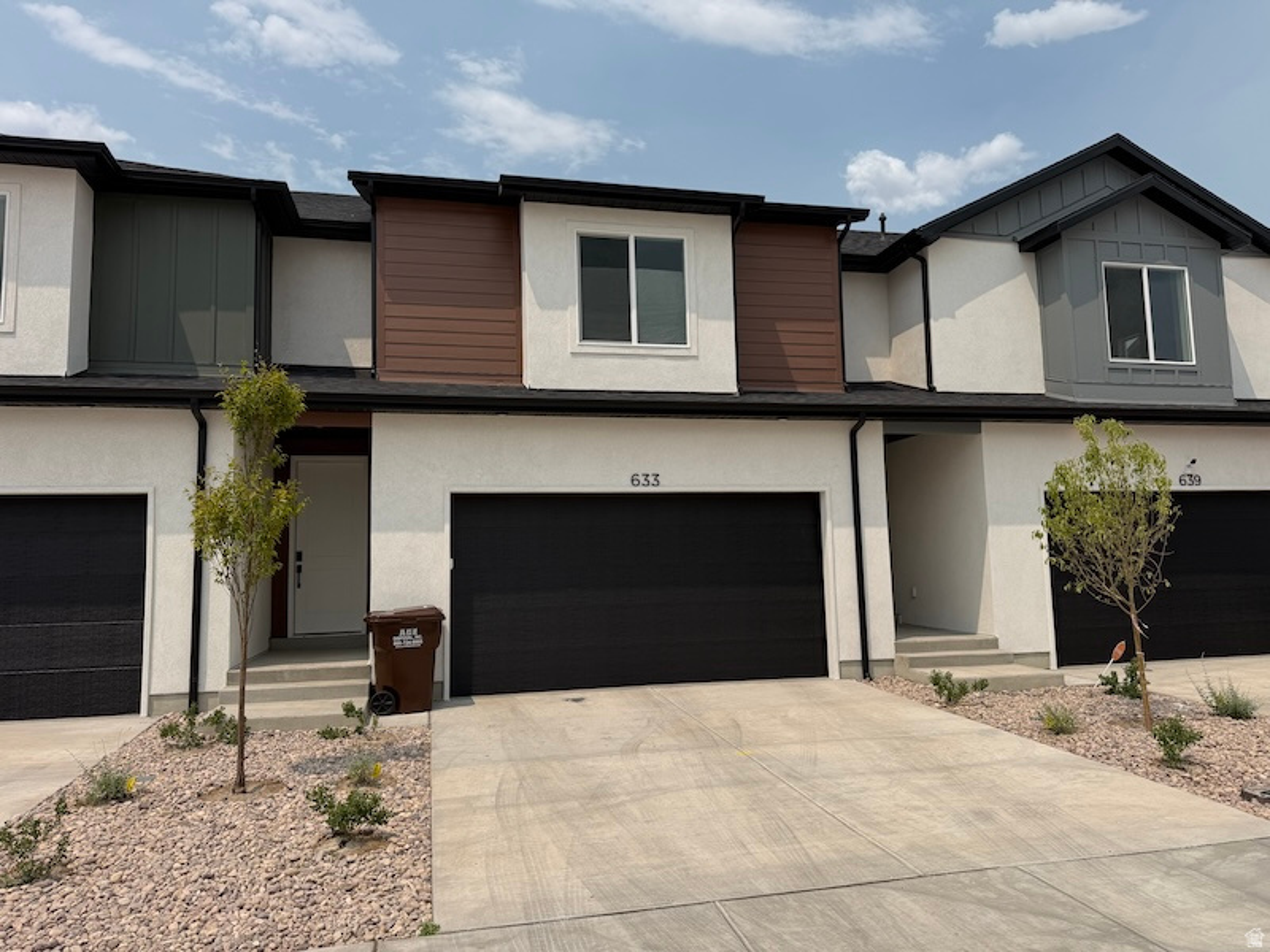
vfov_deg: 56.8
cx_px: 635
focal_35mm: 24
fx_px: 881
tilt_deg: +6.1
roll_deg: +1.1
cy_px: 476
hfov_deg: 71.6
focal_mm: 6.76
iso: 80
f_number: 1.78
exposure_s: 1/8130
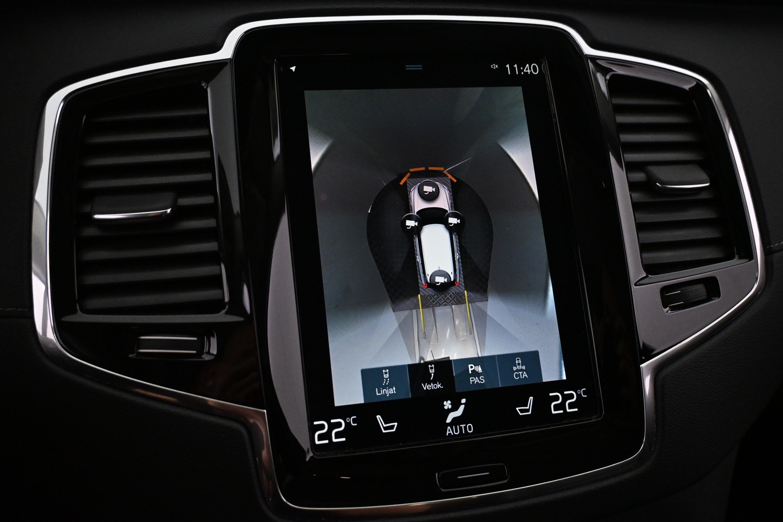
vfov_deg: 40.0
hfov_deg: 57.2
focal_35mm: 33
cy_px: 261
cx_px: 392
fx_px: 718
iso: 4000
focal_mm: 22
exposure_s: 1/125
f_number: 4
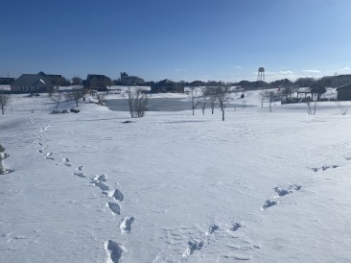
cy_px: 132
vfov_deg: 53.0
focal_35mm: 26
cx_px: 176
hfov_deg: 67.3
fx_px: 263
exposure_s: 1/14286
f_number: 1.8
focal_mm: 4.25
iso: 40
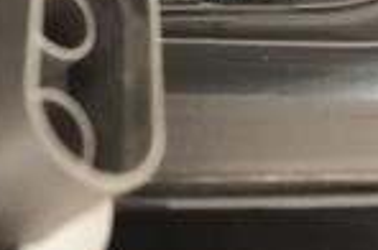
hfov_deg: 19.7
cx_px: 186
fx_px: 1090
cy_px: -230
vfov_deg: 11.9
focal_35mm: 104
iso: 12800
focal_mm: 24
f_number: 2.8
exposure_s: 1/100
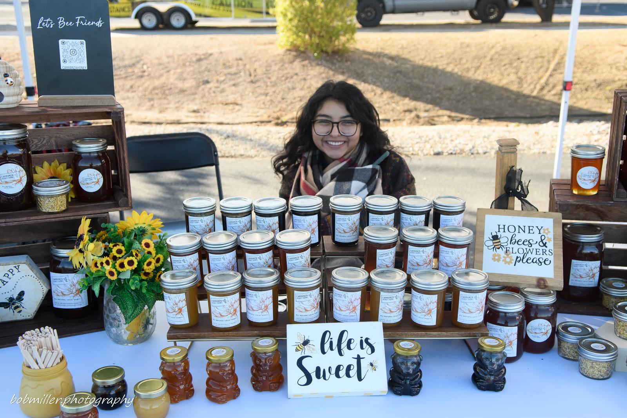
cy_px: 209
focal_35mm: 39
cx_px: 314
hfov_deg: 49.5
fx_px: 679
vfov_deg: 34.2
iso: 450
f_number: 4.5
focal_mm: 26
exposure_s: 1/640
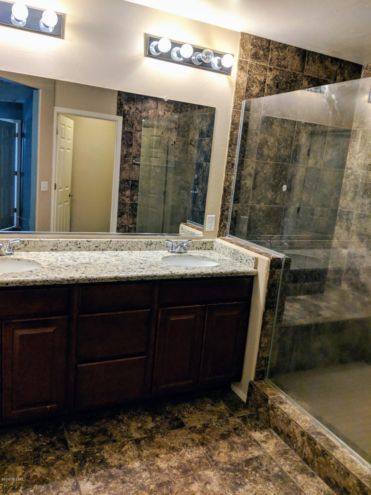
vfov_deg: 65.3
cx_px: 186
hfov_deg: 51.4
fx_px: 386
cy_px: 248
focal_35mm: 27
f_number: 1.8
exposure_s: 1/120
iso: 235
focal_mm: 4.44
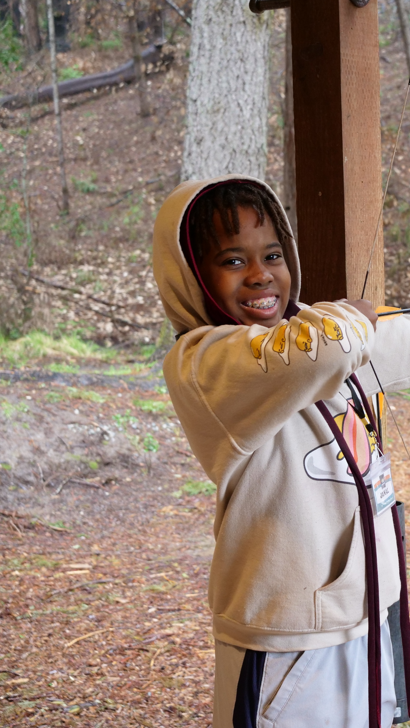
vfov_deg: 30.2
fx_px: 1353
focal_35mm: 70
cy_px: 365
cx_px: 459
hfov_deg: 16.7
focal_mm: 24
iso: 1000
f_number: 3.5
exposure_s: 1/60
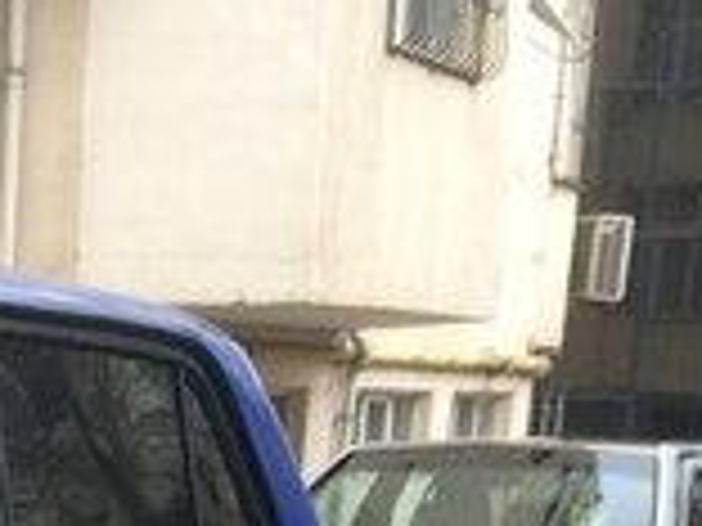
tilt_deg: -8.2
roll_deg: -0.8
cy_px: 892
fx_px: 2494
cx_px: -324
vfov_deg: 11.3
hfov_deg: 15.0
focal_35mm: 123
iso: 40
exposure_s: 1/100
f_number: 2.2
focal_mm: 4.15
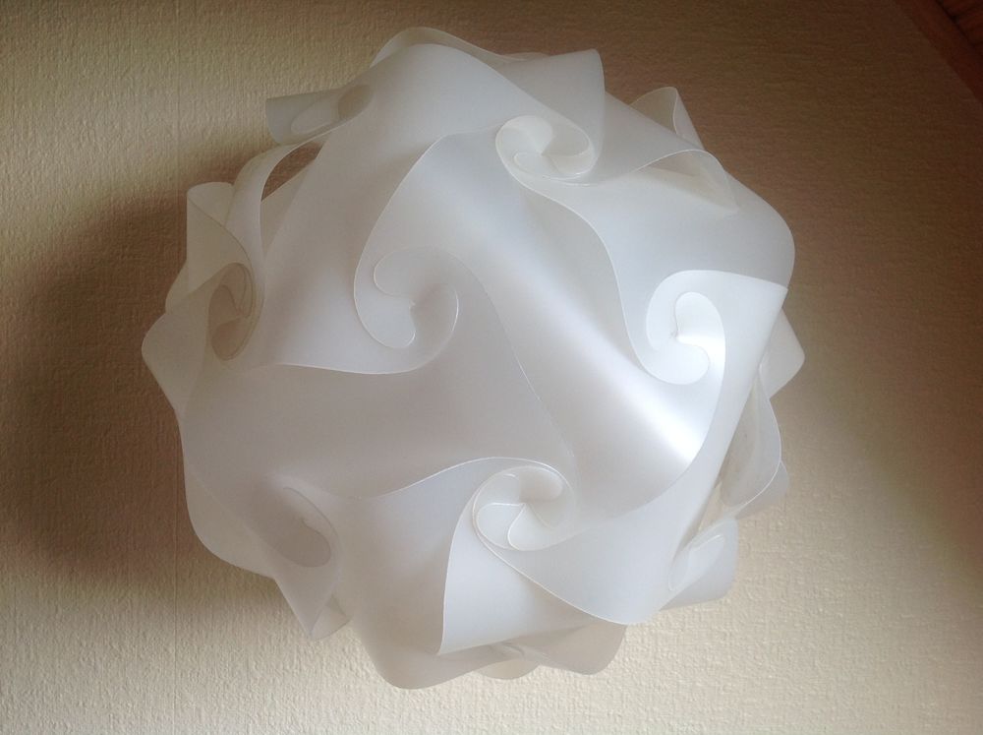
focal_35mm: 35
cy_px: 368
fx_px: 992
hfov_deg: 52.7
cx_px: 492
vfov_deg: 40.6
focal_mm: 4.28
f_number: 2.4
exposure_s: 1/100
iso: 64
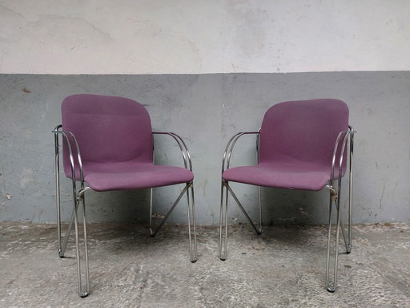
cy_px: 154
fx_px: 284
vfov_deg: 56.8
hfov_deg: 71.6
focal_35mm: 24
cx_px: 205
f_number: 1.8
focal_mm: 5.23
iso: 400
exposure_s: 1/25
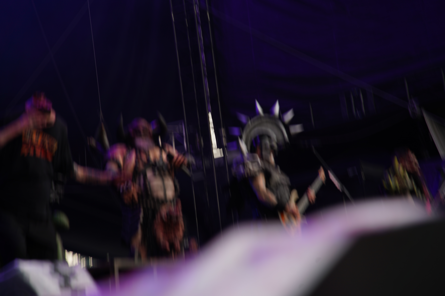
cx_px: 222
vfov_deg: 15.9
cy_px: 148
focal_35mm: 86
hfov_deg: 23.6
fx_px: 1063
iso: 100
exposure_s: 1/60
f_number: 5.6
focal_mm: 86
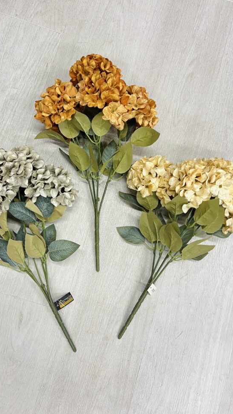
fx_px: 329
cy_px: 197
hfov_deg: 38.9
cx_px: 99
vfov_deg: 64.3
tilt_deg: -82.1
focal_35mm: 30
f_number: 1.5
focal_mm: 5.7
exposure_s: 1/50
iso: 100
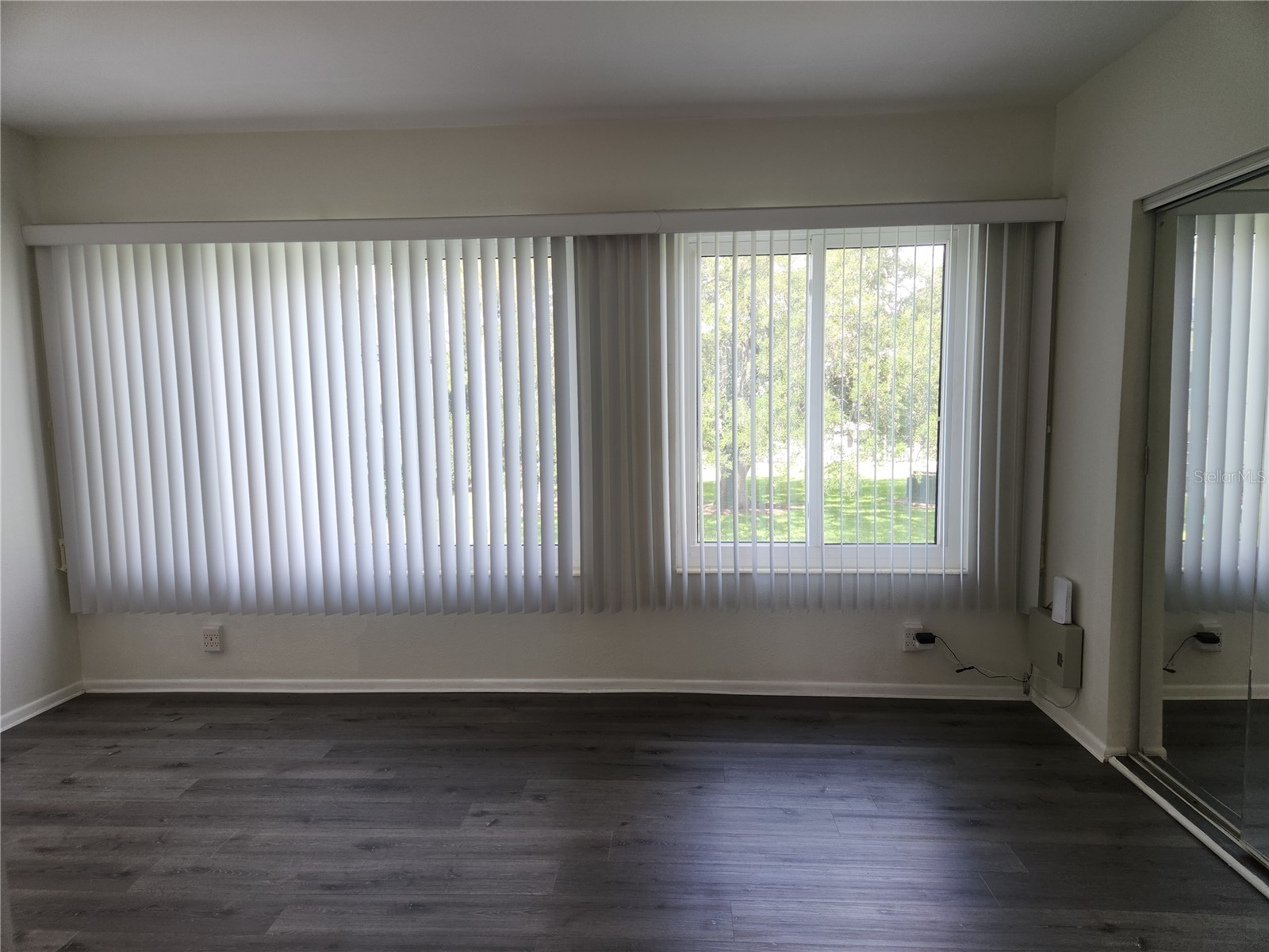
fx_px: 843
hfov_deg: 73.9
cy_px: 476
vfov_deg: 58.9
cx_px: 634
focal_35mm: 23
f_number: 1.8
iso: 64
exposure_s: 1/180
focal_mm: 5.4
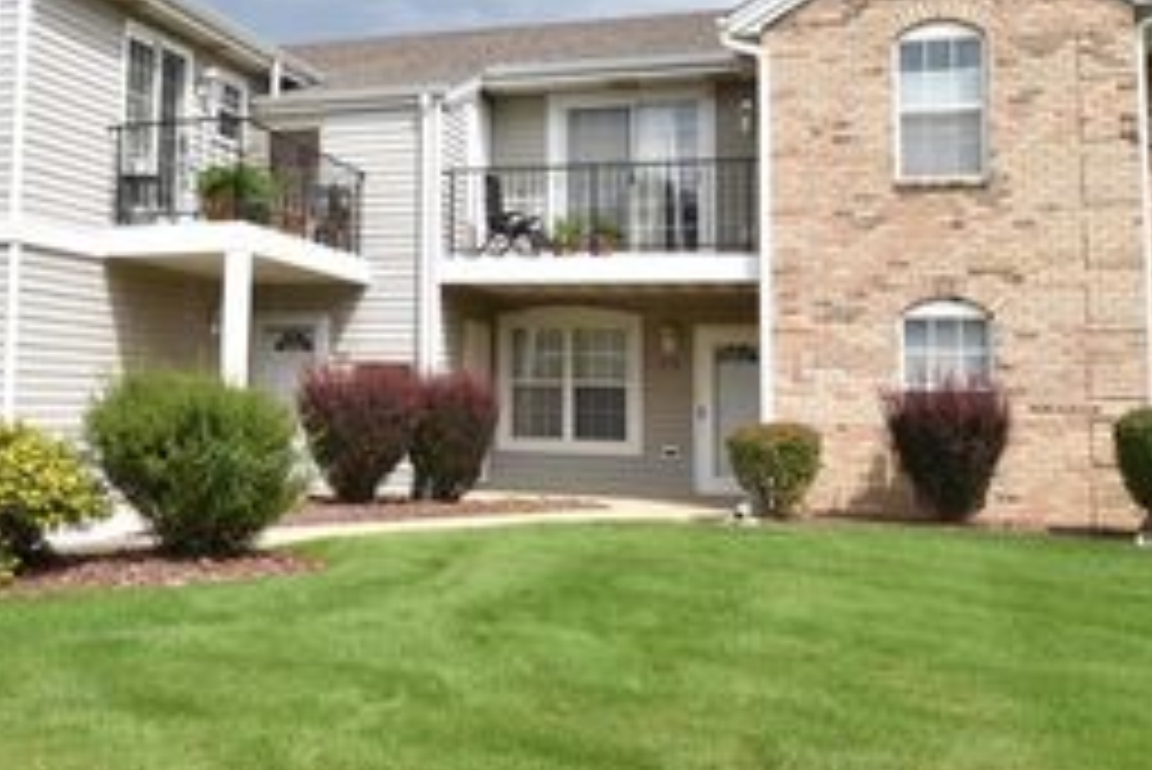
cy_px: 257
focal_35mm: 44
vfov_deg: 30.3
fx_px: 1408
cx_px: 302
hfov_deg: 43.2
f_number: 13
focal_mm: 15
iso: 800
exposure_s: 1/640
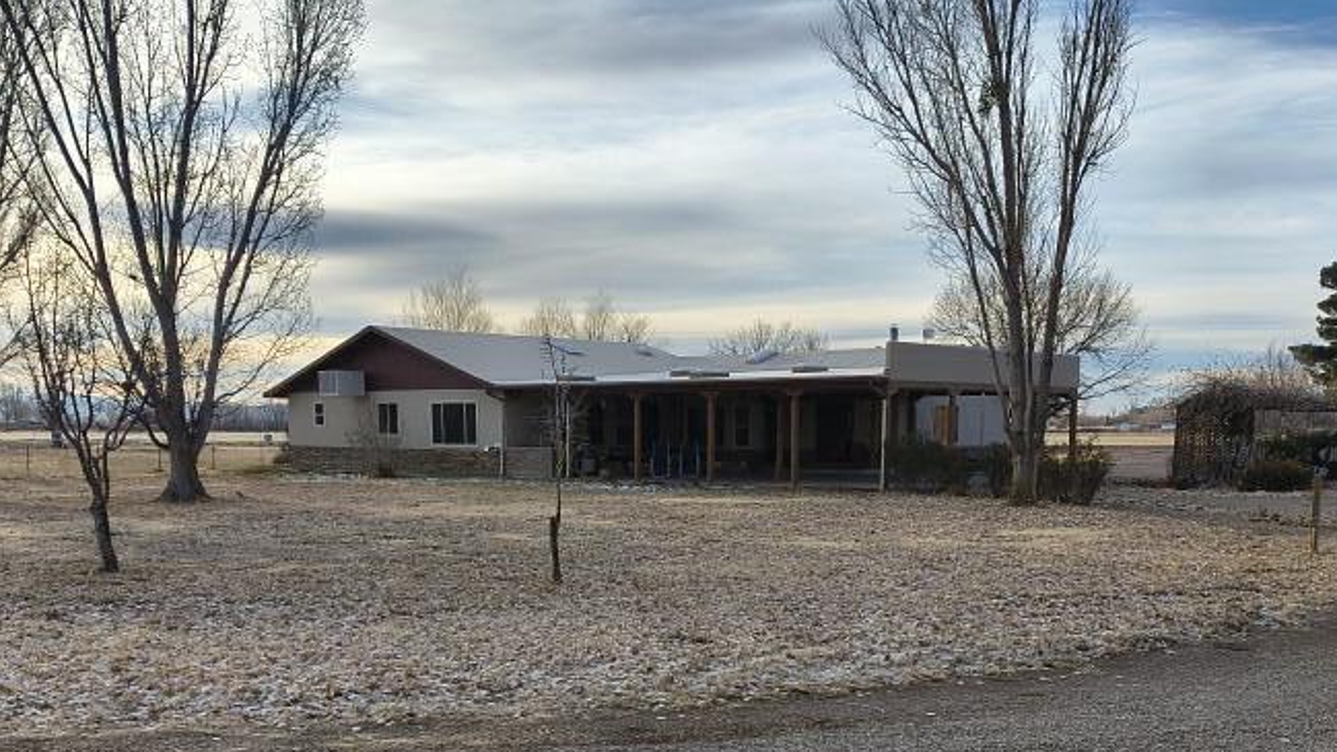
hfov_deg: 47.4
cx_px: 688
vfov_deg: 26.9
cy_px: 659
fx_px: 1524
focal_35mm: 43
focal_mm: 4.68
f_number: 1.7
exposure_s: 1/1087
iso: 100
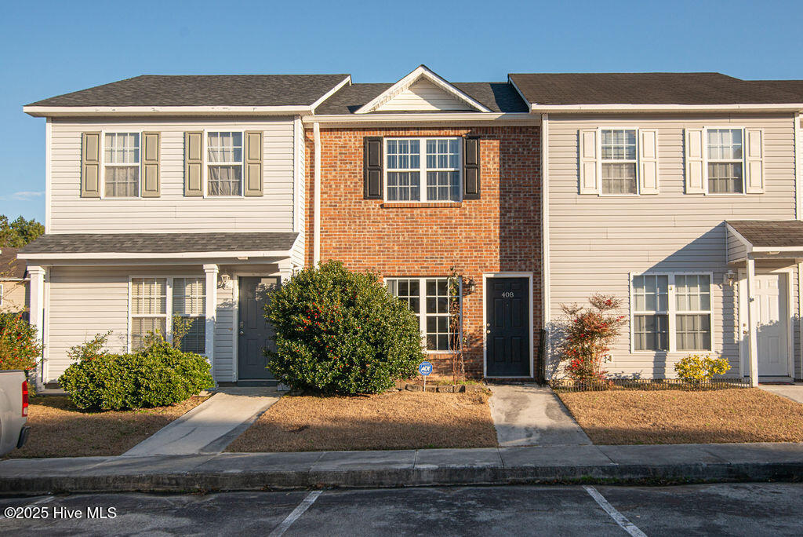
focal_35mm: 31
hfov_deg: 59.7
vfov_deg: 42.0
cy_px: 297
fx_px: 698
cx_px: 446
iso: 320
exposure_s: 1/2000
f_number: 7.1
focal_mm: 28
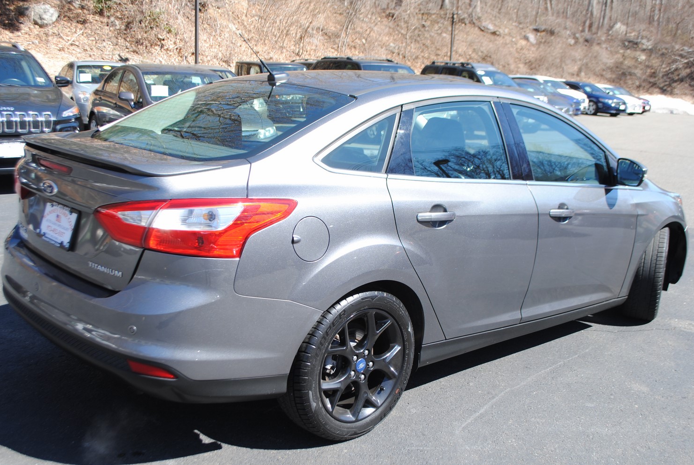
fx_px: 753
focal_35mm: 39
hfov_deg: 49.5
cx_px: 345
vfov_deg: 34.3
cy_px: 249
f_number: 6.3
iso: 100
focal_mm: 24
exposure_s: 1/160
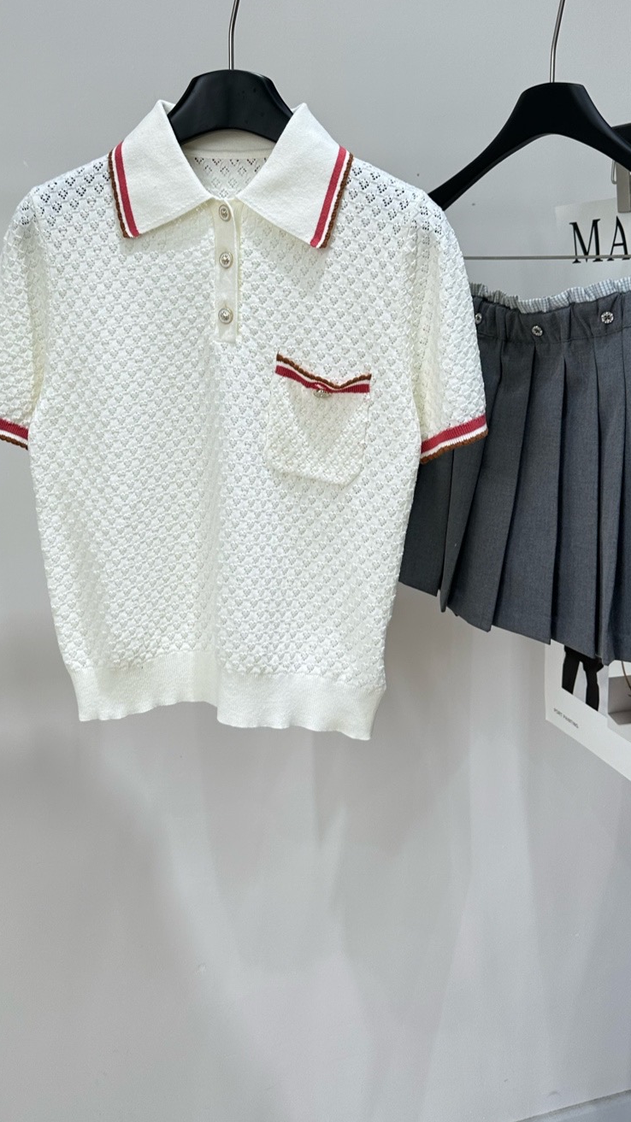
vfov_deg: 57.5
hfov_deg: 34.5
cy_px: 436
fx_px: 1012
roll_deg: -0.4
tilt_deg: -8.4
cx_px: 242
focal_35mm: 34
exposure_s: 1/246
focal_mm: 6.86
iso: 80
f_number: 1.78
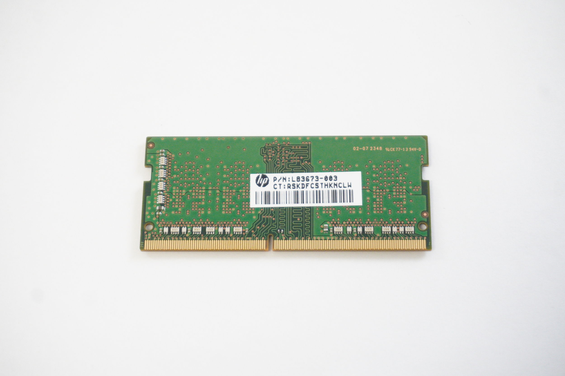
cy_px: 188
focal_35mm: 70
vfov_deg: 19.3
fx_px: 1105
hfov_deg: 28.7
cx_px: 282
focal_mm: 47
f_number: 5.6
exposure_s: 1/100
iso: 3200
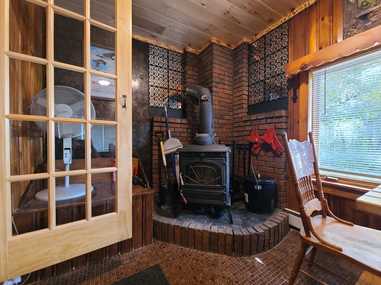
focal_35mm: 13
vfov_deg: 89.9
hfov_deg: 106.2
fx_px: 143
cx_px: 190
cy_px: 142
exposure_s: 1/40
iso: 400
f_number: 2.2
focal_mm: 2.2
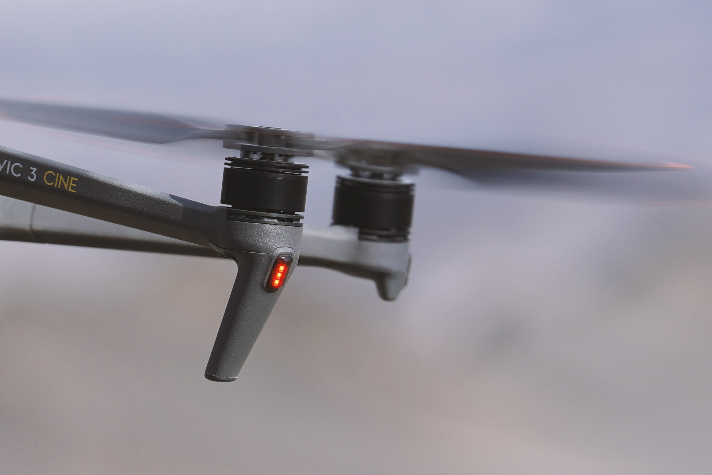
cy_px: 116
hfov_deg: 2.6
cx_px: -330
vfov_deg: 1.7
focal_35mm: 787
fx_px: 15564
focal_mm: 200
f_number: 8
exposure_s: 1/250
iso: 100
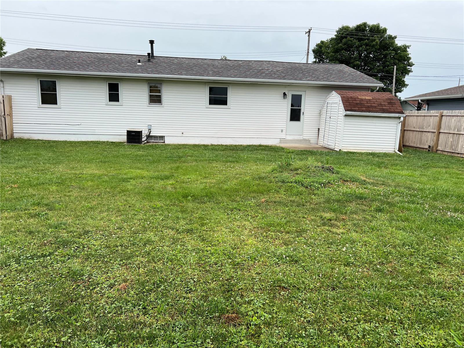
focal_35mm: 26
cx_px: 232
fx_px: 349
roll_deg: -1.3
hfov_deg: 67.3
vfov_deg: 53.1
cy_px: 174
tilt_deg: -9.8
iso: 50
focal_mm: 5.7
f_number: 1.5
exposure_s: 1/1029
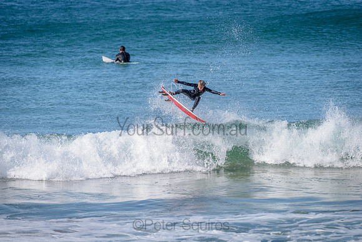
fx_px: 5029
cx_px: 181
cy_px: 121
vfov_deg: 2.8
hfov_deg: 4.1
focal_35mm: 500
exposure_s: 1/2000
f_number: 5.6
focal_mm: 500
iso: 360
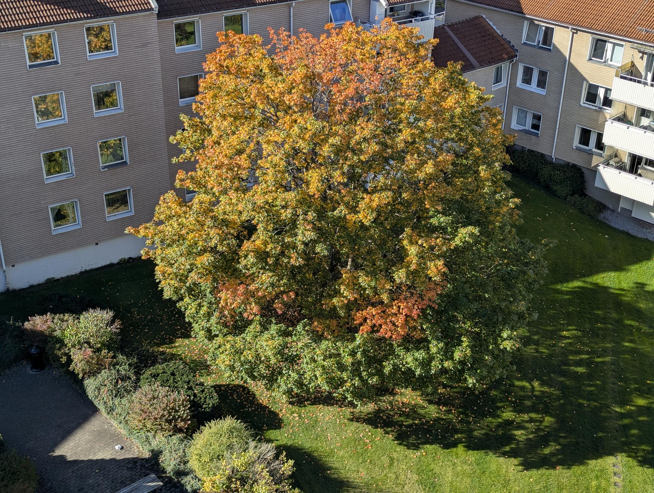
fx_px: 908
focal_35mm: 48
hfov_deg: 39.6
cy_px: 246
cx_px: 327
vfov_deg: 30.3
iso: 41
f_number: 1.85
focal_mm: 6.81
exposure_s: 1/1406
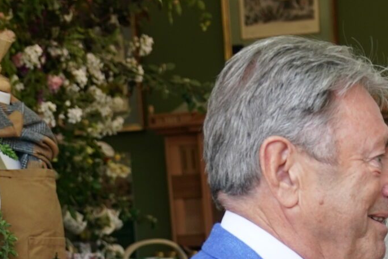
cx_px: 533
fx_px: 1380
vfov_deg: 10.2
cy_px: 440
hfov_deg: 15.1
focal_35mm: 128
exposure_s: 1/320
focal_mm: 34
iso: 400
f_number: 4
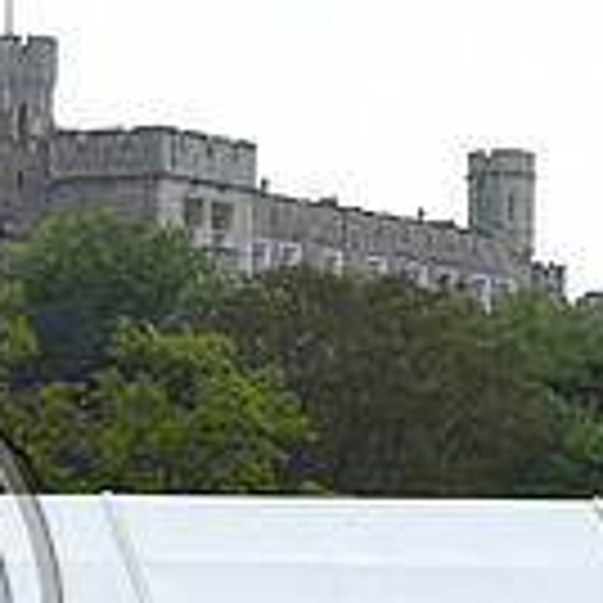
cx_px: -450
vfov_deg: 4.8
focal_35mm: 368
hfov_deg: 4.7
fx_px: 7253
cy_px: 608
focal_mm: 100
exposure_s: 1/1250
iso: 400
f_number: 5
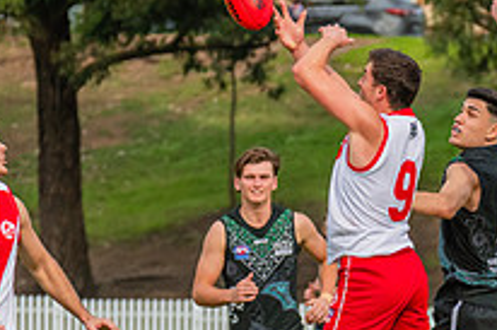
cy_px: 357
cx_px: 426
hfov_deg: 2.7
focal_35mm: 759
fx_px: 10470
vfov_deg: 1.8
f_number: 7.1
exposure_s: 1/1600
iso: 800
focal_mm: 250
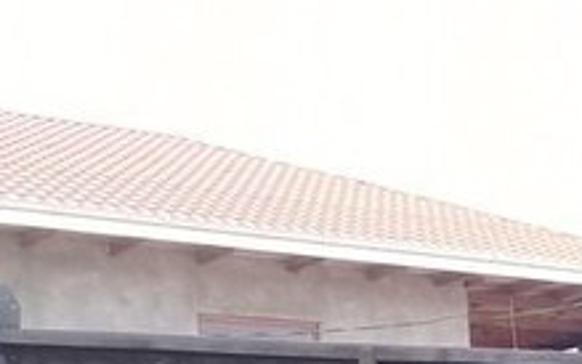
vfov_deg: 12.3
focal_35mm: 99
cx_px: 771
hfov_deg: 19.3
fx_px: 1571
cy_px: 612
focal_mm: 3.3
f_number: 2.2
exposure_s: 1/100
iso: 64
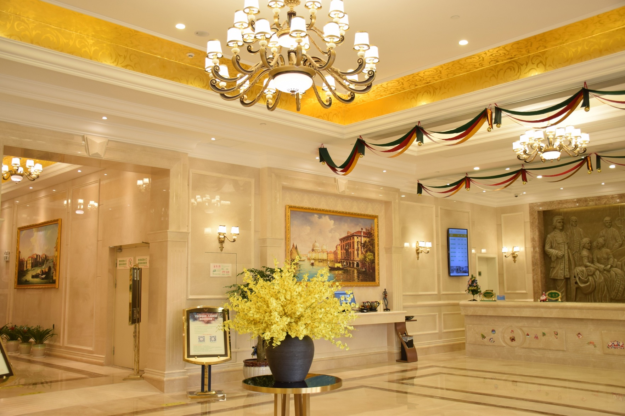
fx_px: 599
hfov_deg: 55.1
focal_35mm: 34
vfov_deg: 38.4
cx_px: 312
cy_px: 208
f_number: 4
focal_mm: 23
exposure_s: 1/60
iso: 400
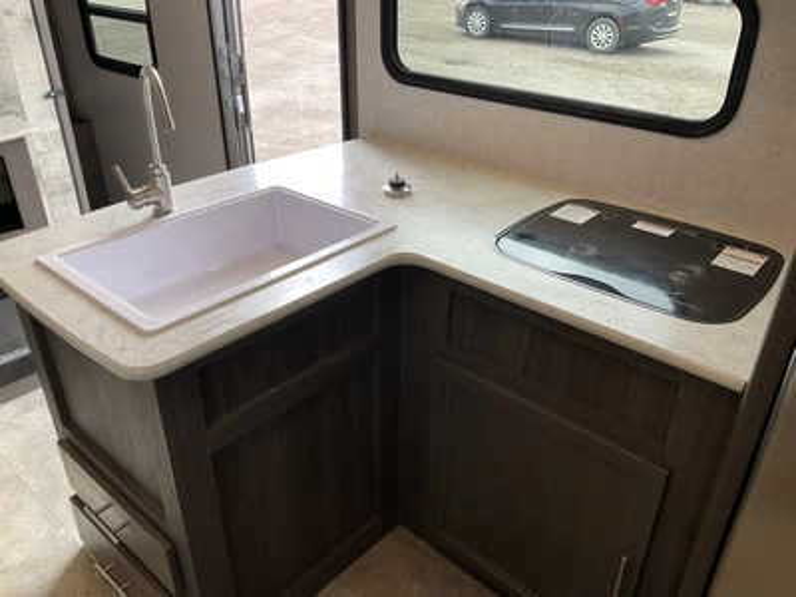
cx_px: 398
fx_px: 667
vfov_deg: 48.2
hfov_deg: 61.7
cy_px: 298
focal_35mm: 29
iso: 40
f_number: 1.8
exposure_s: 1/122
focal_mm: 3
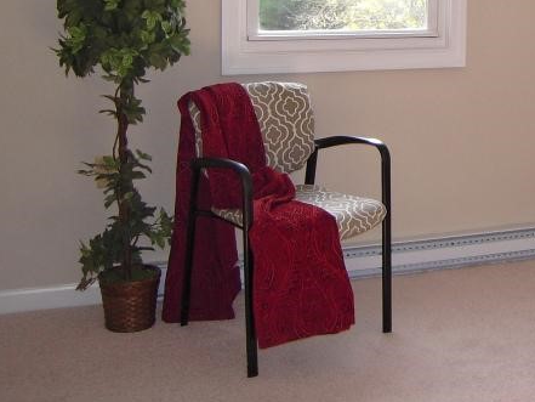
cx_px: 520
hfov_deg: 28.2
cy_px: 17
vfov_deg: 21.9
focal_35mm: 65
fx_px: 1005
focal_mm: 5
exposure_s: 1/125
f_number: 2.7
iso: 100
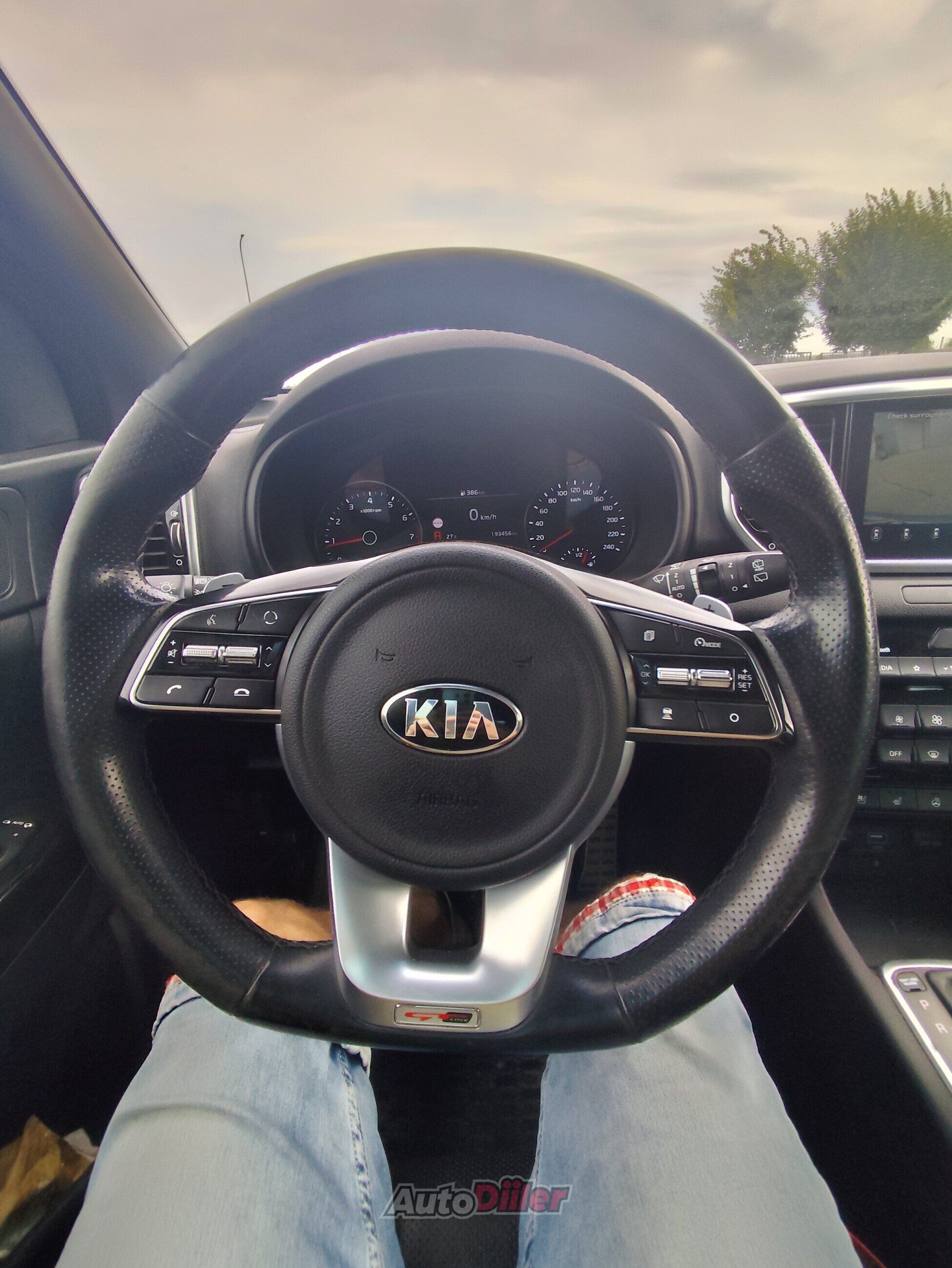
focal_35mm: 16
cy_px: 634
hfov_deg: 78.2
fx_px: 586
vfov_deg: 94.5
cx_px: 476
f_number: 2.2
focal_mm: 1.65
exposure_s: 1/301
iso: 50
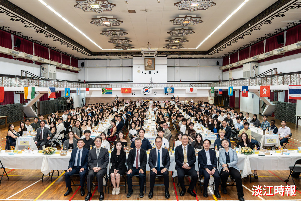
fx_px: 241
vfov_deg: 45.2
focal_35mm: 29
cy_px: 100
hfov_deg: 63.9
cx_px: 148
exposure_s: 1/125
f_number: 5.6
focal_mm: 28
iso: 3200
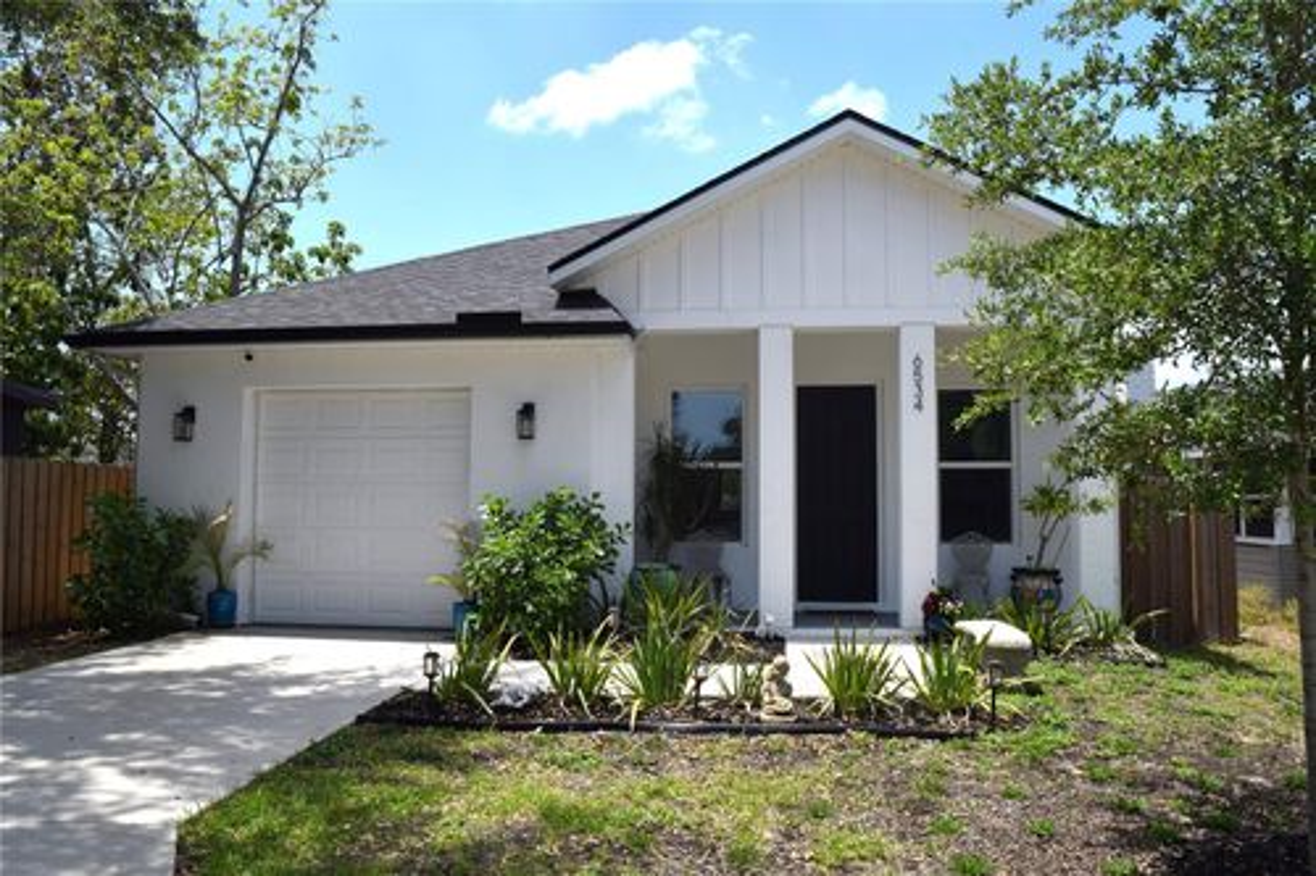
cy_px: 438
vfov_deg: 47.9
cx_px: 658
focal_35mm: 27
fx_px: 987
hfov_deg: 67.4
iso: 200
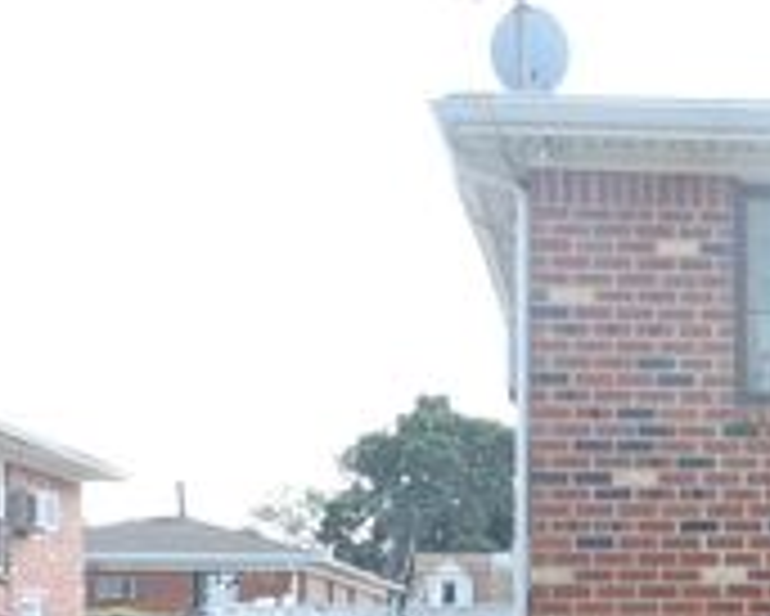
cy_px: 677
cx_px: 937
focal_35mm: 94
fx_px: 2143
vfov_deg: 15.9
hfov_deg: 19.2
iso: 100
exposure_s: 1/200
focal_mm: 5.9
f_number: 3.2
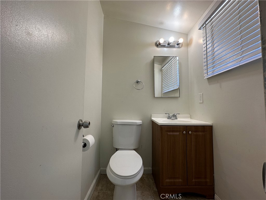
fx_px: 108
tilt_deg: +2.8
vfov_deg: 85.7
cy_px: 100
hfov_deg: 102.1
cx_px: 133
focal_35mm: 14
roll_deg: -0.5
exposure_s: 1/120
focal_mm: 2.22
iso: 80
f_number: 2.2
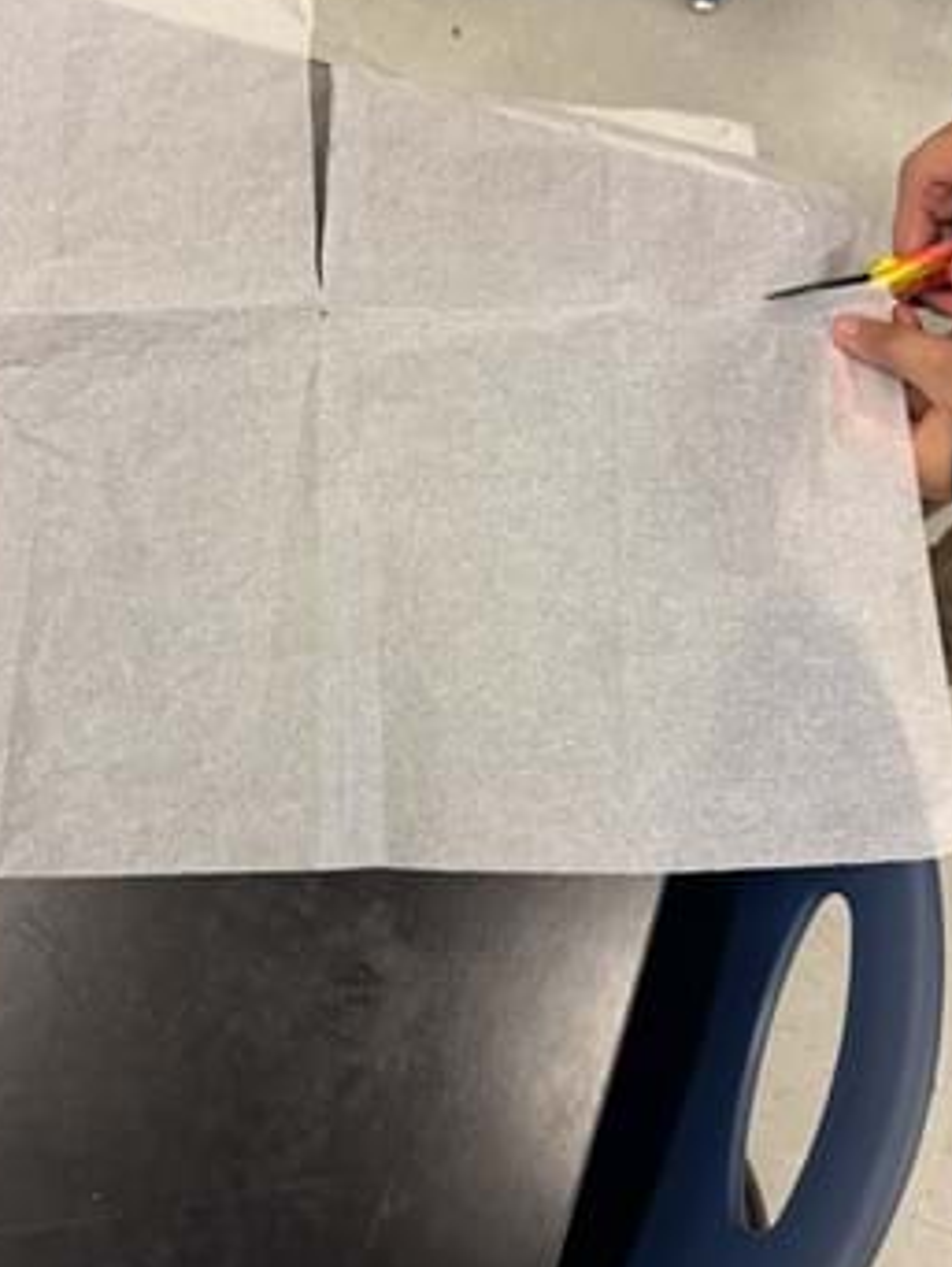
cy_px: 552
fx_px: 1172
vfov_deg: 56.6
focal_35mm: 32
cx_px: 400
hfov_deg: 44.1
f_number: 1.78
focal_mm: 6.76
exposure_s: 1/60
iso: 250
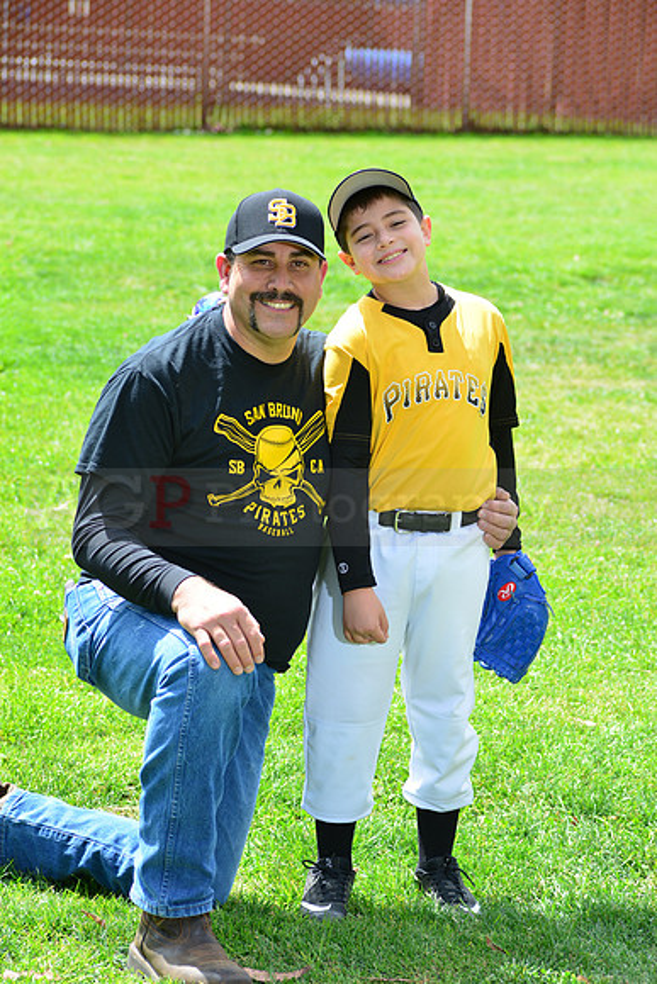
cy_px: 492
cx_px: 328
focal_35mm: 116
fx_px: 3173
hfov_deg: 11.8
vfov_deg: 17.6
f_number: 8
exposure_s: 1/200
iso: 200
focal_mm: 116
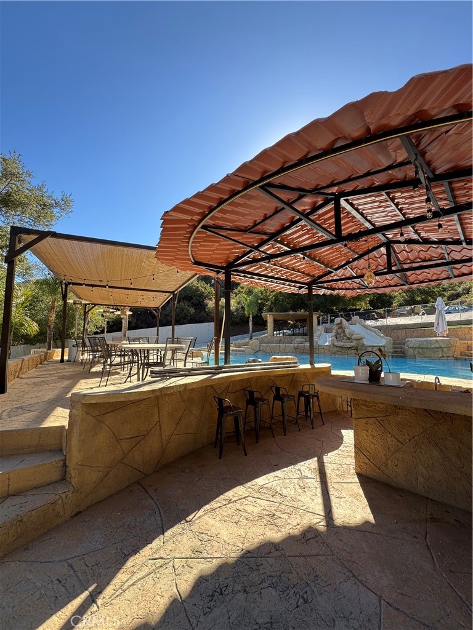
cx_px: 236
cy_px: 315
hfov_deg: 85.7
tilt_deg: +6.2
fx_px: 255
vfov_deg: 102.1
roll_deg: -0.7
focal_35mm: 14
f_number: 2.2
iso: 40
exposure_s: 1/294
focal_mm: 2.22
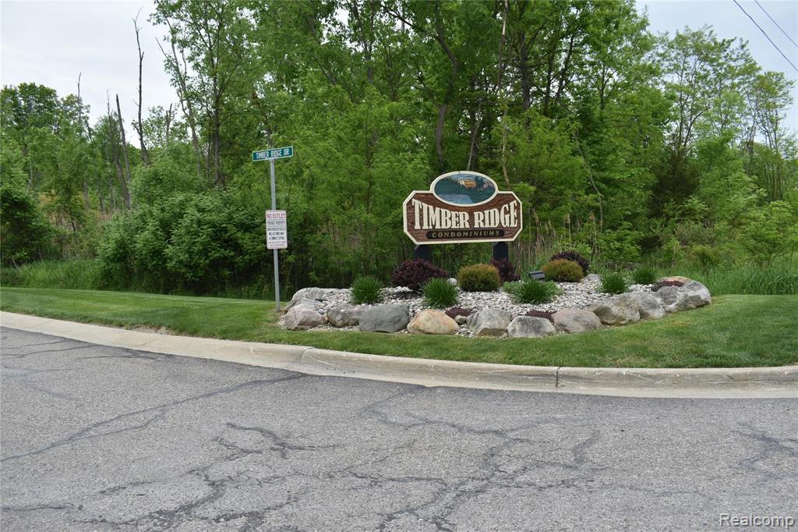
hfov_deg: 61.9
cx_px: 399
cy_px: 266
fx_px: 665
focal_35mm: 30
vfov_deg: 43.6
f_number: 8
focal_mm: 20
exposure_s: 1/250
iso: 110
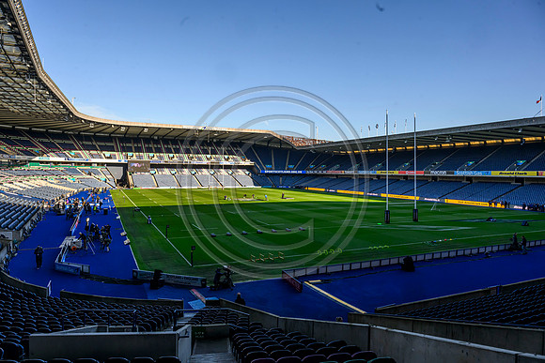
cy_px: 182
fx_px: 363
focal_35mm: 24
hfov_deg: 73.7
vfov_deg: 53.2
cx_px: 272
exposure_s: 1/500
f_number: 10
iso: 500
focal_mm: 24
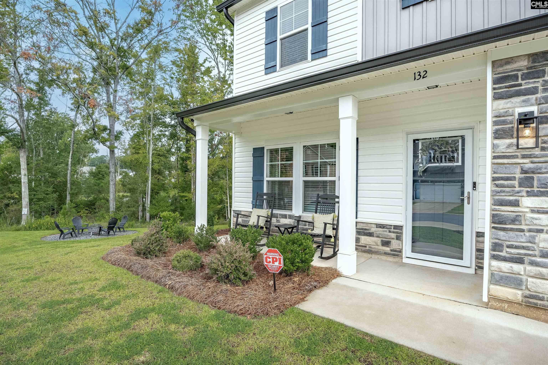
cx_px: 274
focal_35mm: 18
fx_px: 274
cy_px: 182
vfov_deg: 67.4
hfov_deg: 90.0
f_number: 7.1
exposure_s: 1/4000
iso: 500
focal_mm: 18
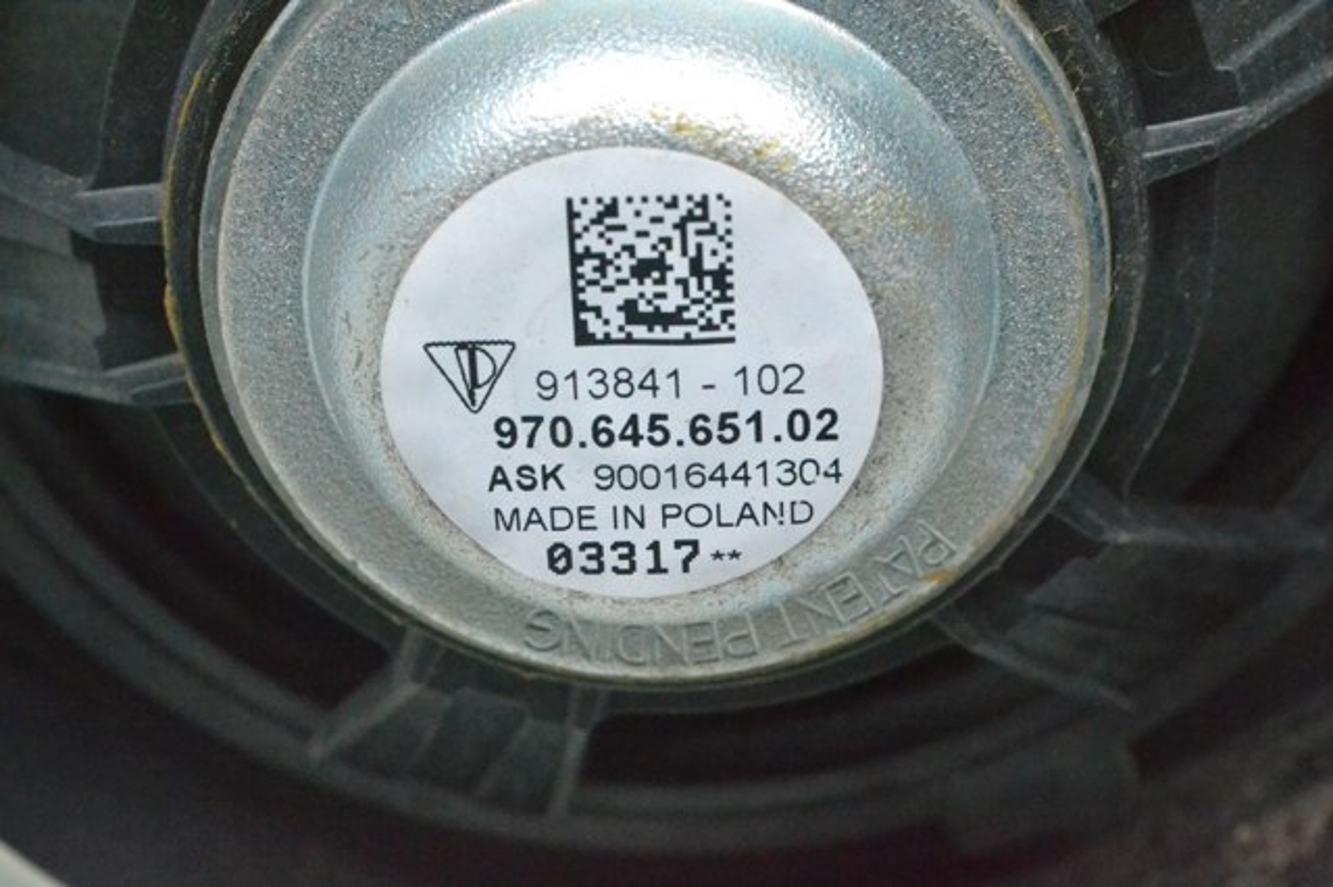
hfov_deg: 24.6
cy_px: 444
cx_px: 666
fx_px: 3053
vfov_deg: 16.5
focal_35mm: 82
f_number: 10
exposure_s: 1/160
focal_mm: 55
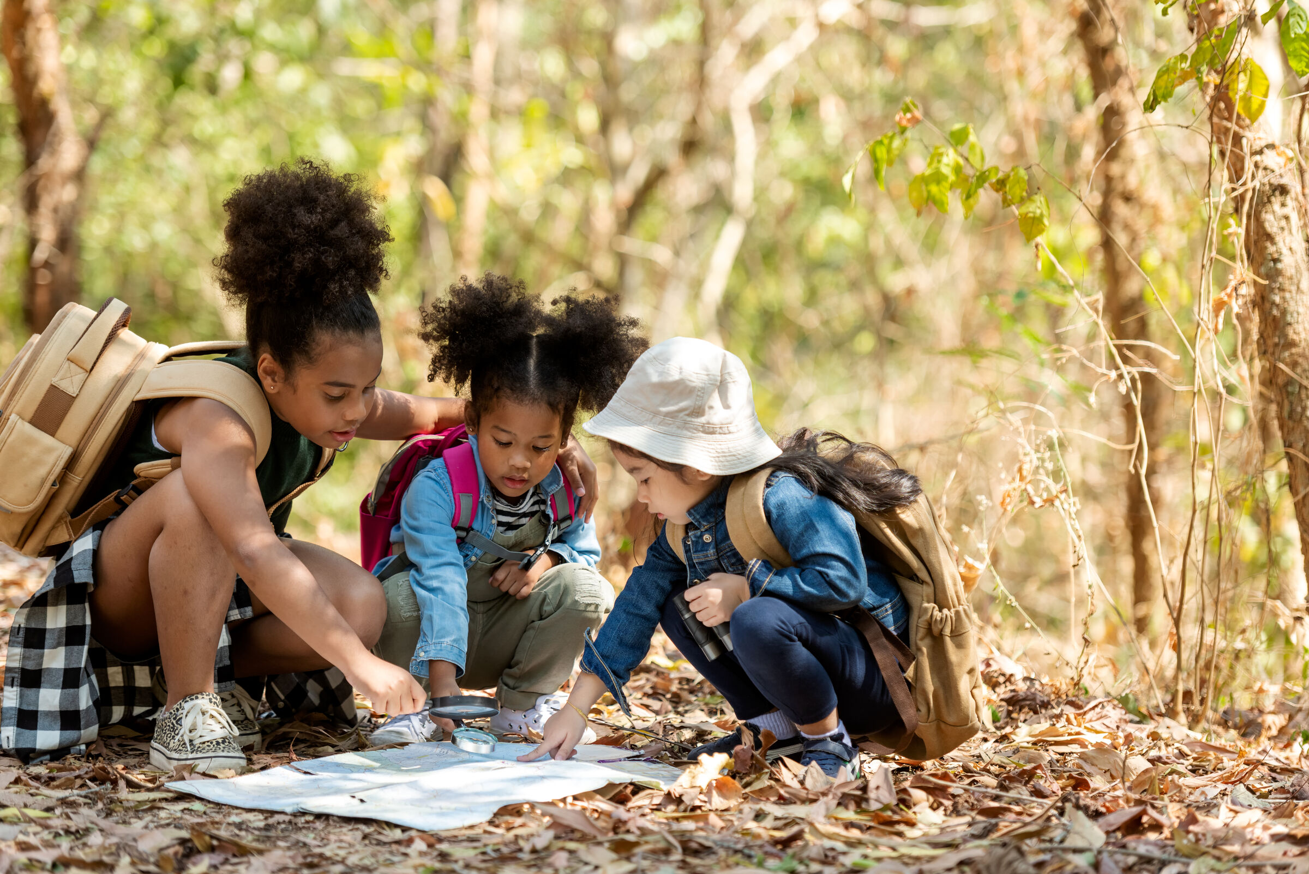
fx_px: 4547
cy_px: 437
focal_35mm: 125
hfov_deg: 16.4
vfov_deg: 11.0
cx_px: 654
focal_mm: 125
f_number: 3.2
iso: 320
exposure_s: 1/500
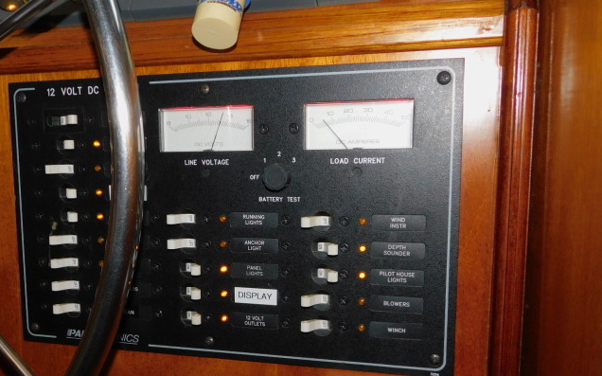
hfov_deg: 48.8
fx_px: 656
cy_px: 247
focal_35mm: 40
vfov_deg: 31.7
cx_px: 224
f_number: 3.2
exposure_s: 1/30
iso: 200
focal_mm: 5.3
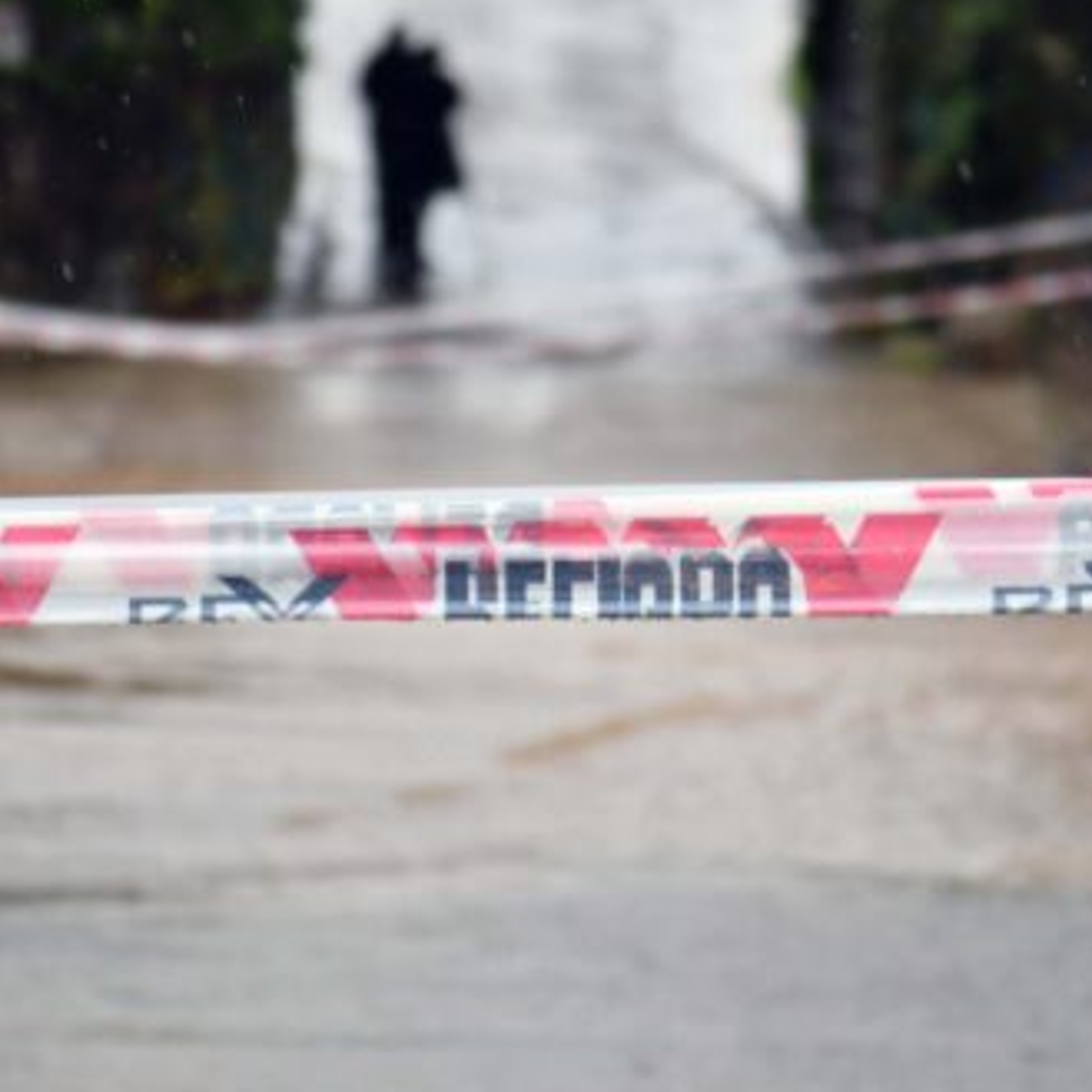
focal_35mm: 208
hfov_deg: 8.4
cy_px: 309
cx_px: 528
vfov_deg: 8.4
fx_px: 7424
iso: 800
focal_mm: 70
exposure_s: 1/800
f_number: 2.8
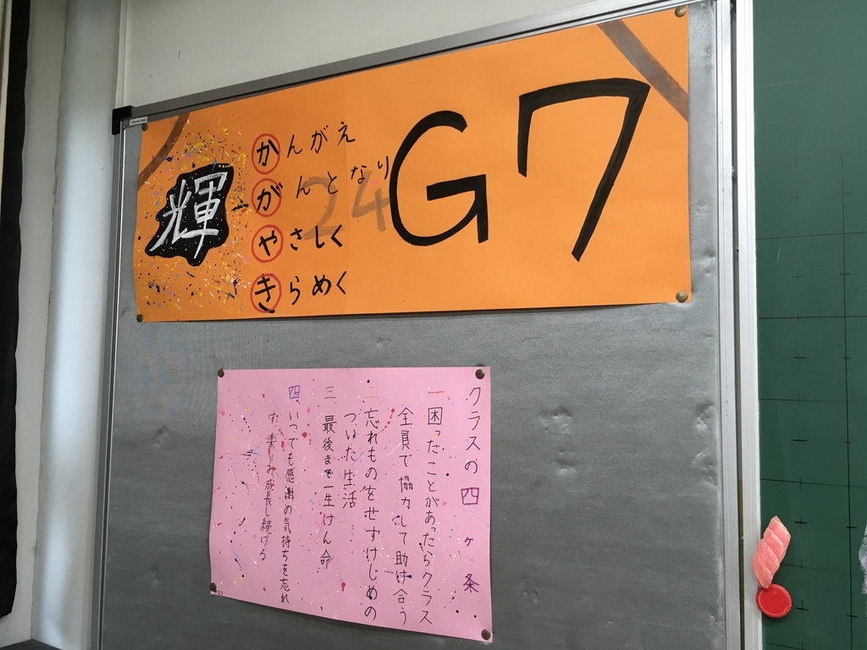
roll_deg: -1.4
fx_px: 726
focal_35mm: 29
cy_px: 325
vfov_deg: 48.2
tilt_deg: +2.8
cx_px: 434
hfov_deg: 61.7
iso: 40
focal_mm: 4.15
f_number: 2.2
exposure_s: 1/33
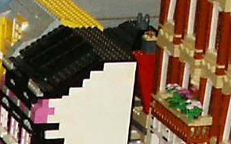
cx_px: -112
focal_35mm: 289
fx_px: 1818
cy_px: 356
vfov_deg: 4.4
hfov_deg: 7.2
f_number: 3
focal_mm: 7.2
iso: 200
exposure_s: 1/45
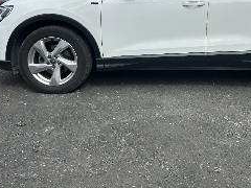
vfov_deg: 31.0
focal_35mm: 45
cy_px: 26
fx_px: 326
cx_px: 186
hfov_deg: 40.9
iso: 50
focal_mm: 5.7
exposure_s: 1/5587
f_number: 1.5
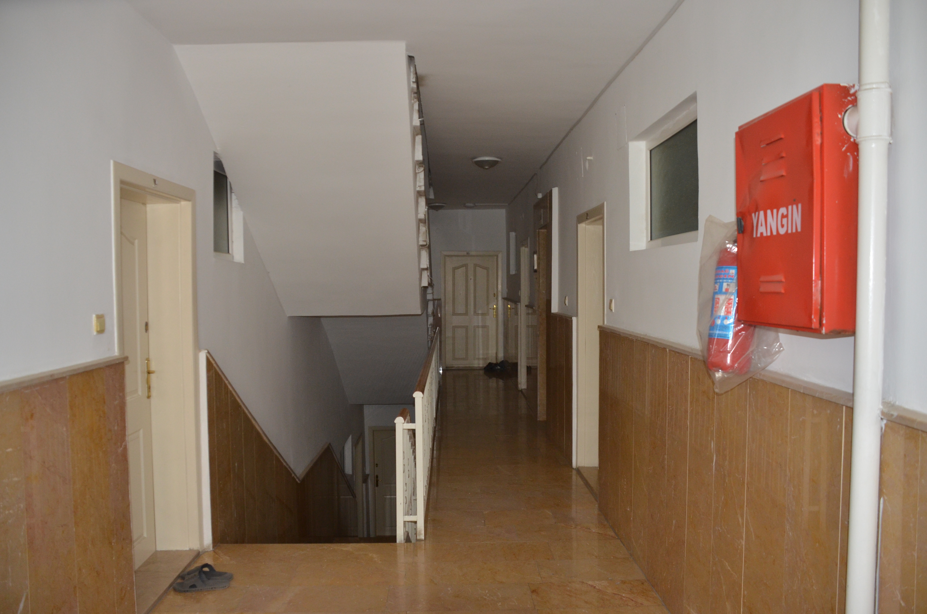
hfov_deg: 62.0
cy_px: 307
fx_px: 771
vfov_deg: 43.4
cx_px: 464
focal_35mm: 30
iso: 800
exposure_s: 1/60
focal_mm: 20
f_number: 3.5
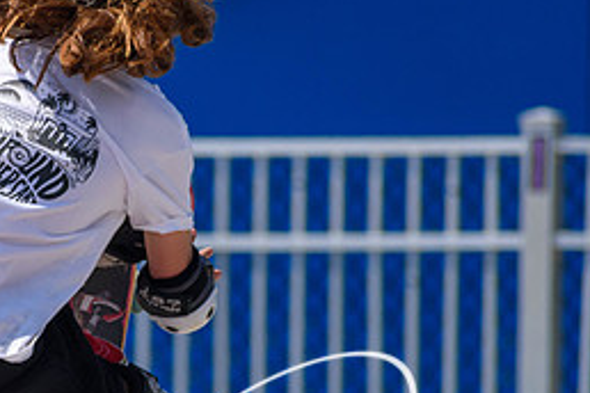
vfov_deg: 1.4
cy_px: 264
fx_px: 16601
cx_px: 91
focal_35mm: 1013
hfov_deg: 2.0
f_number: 6.3
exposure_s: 1/2000
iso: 360
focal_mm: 300
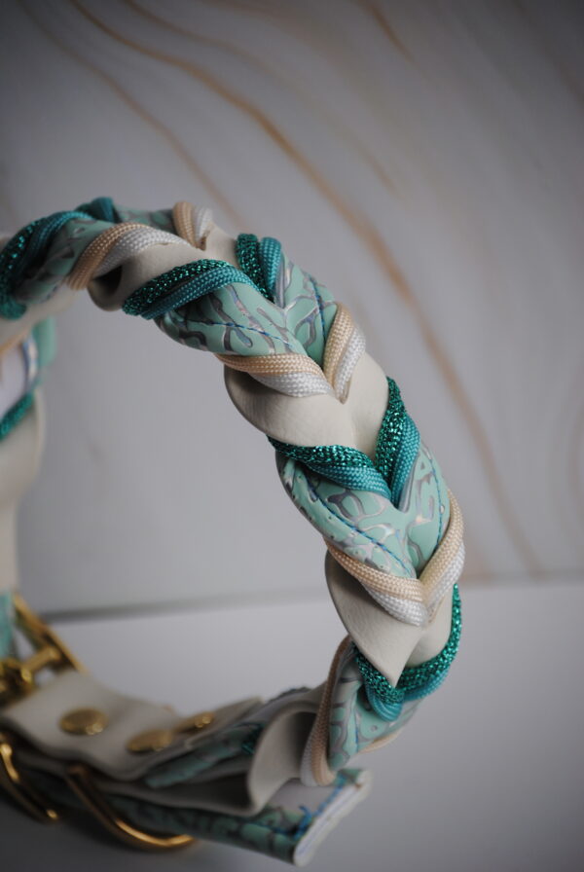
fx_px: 3820
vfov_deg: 13.0
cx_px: 292
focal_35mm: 158
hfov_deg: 8.7
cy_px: 436
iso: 200
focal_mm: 105
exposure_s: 1/160
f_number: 4.8
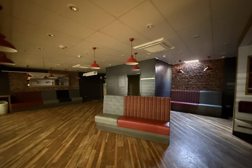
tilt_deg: -3.9
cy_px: 91
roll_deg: +1.1
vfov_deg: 77.2
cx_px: 125
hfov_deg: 100.4
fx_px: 105
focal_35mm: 15
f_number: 2.2
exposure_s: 1/25
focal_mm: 2.22
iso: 2000
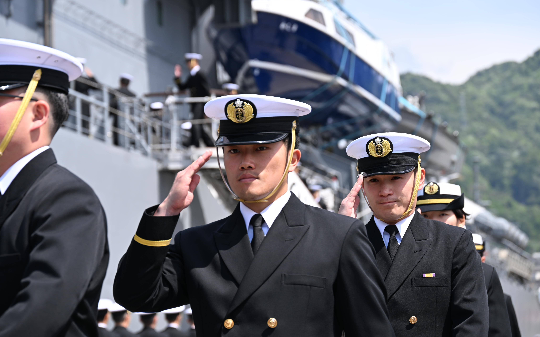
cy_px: 161
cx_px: 272
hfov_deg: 18.4
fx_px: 1663
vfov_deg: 11.6
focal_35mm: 113
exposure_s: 1/320
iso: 100
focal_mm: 110
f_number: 6.3
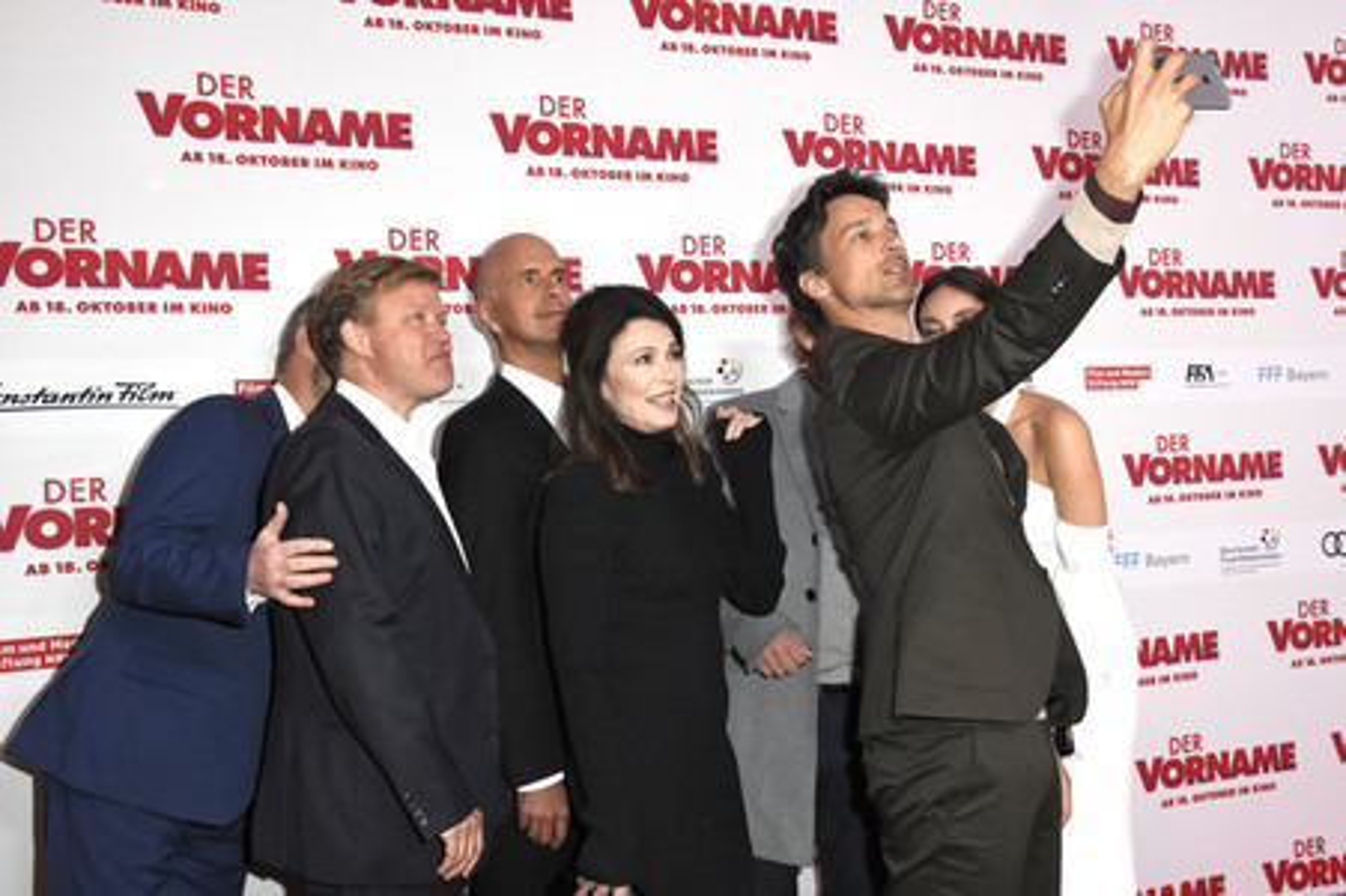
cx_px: 673
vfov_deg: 34.2
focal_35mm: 39
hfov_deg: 49.6
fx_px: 1457
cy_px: 448
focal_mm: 26
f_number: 6.3
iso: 3200
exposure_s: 1/160
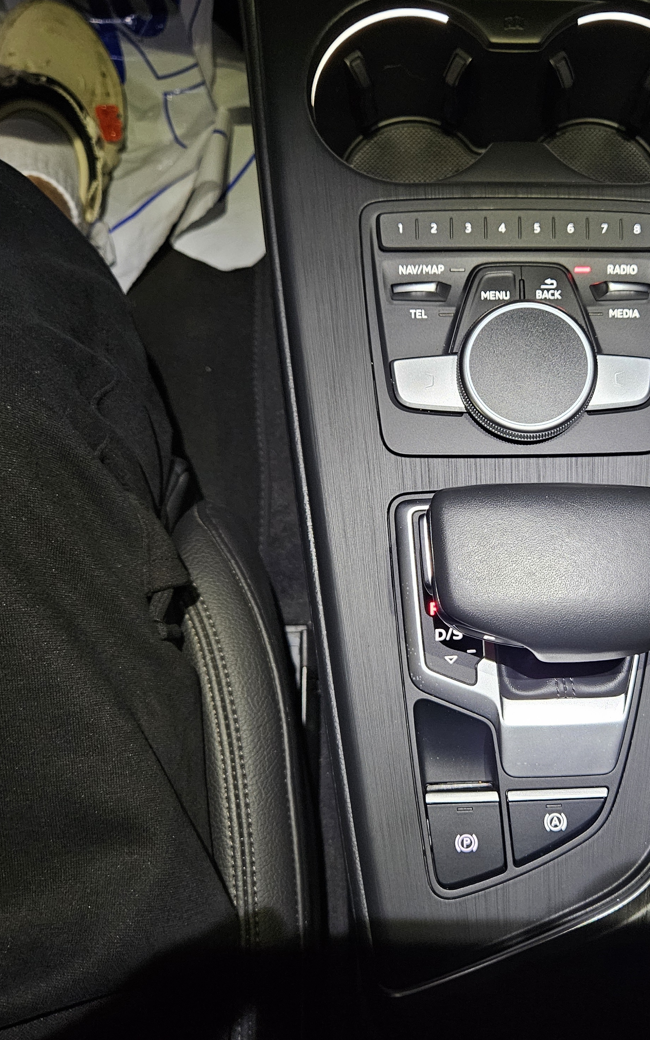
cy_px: 522
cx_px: 491
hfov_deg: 37.4
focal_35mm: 33
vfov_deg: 58.1
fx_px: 935
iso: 640
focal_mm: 5.4
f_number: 1.8
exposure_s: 1/30
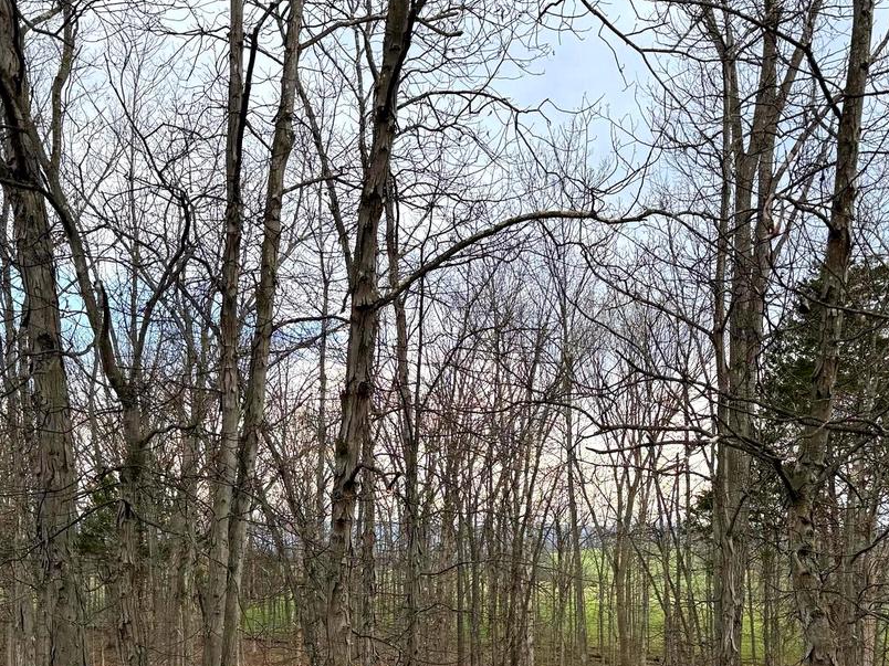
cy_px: 589
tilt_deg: +0.9
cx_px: 546
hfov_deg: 43.6
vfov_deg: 32.1
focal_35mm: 43
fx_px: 1104
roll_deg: +0.0
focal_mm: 6.76
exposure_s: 1/955
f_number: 1.78
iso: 80
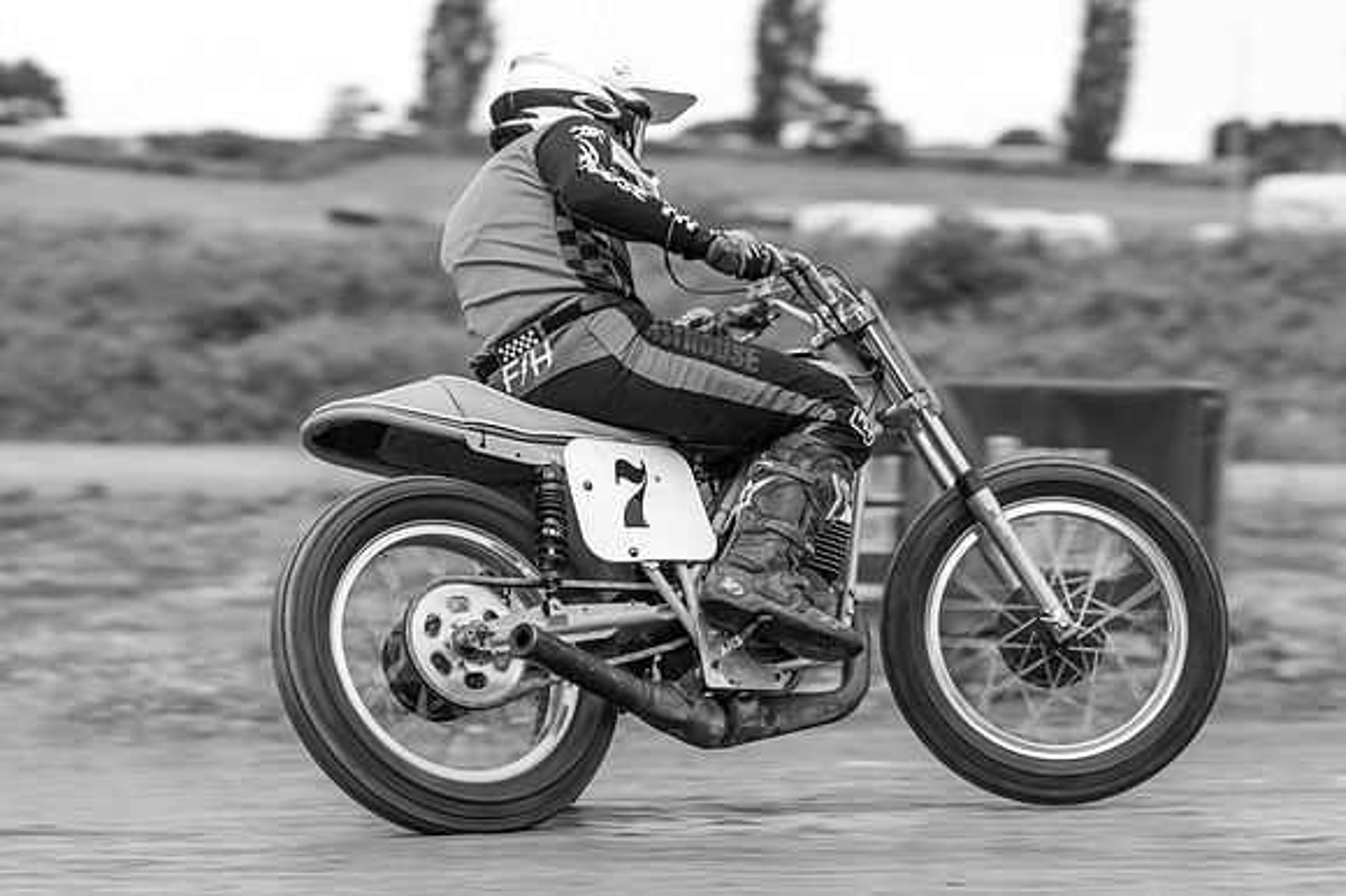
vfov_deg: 8.3
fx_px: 6165
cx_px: 673
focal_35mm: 165
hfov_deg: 12.5
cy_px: 448
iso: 140
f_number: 4
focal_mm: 110
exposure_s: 1/400
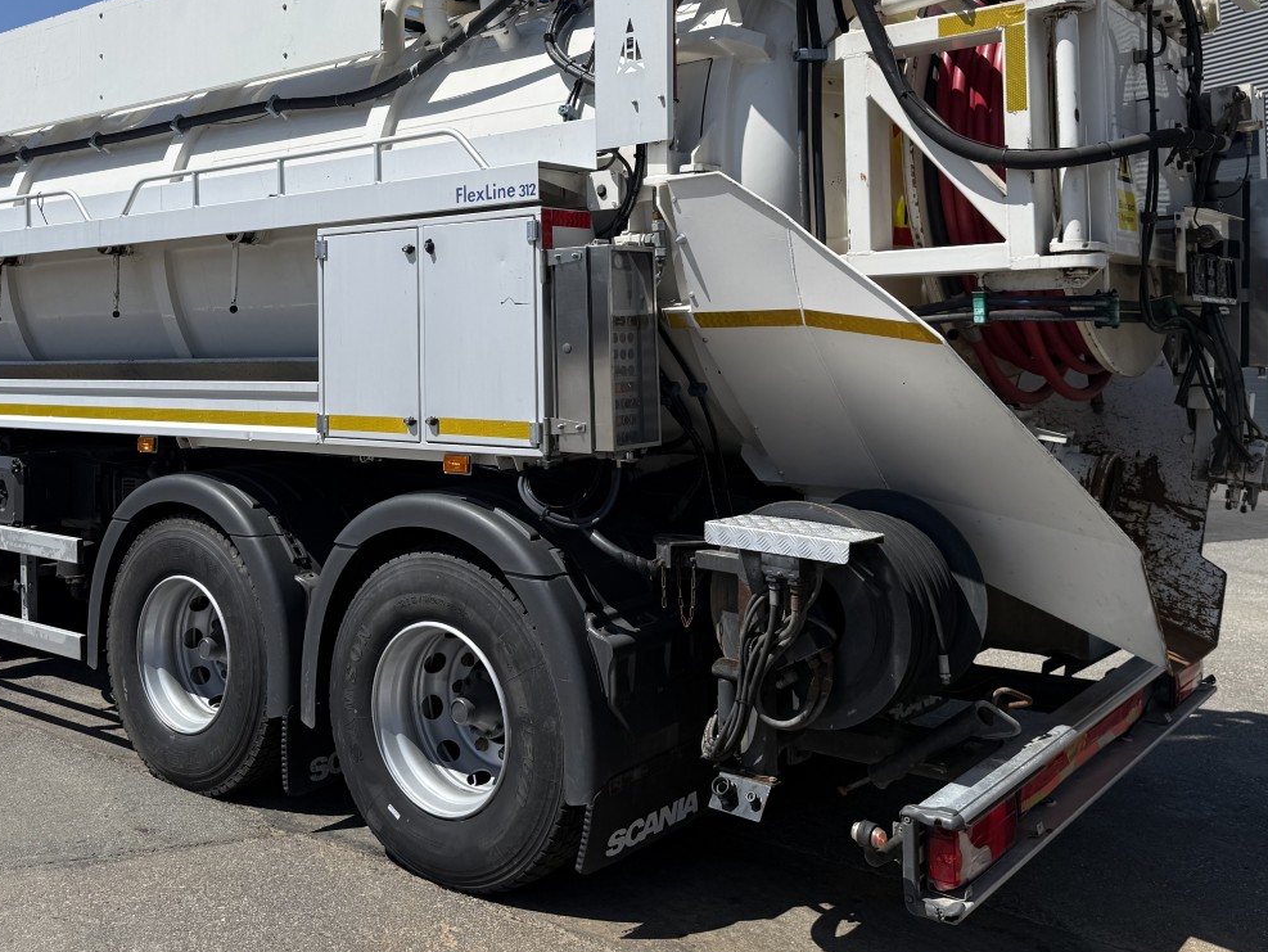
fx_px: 1283
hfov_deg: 52.1
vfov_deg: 40.0
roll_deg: -0.1
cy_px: 288
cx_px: 477
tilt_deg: +3.7
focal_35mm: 35
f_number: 1.78
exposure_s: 1/7353
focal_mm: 6.76
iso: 80
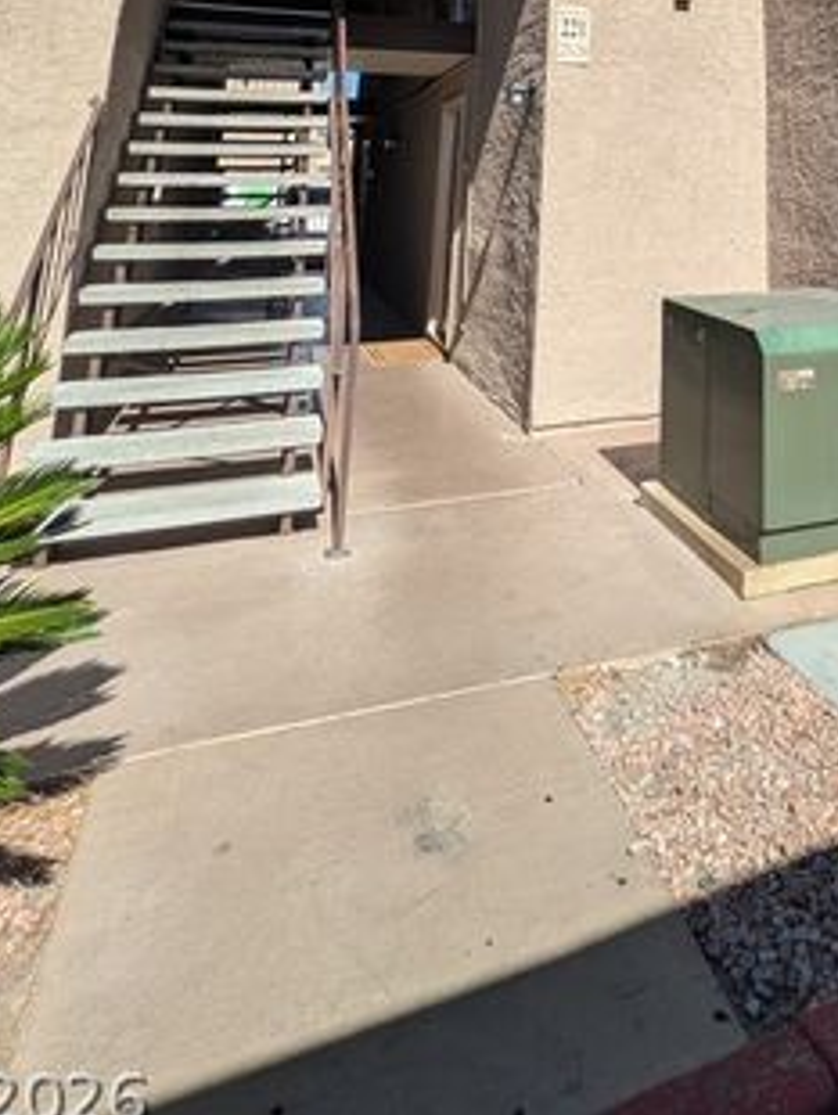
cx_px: 709
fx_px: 967
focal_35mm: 30
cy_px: -45
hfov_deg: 43.9
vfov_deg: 47.5
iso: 47
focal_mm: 1.83
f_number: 2.2
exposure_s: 1/1395
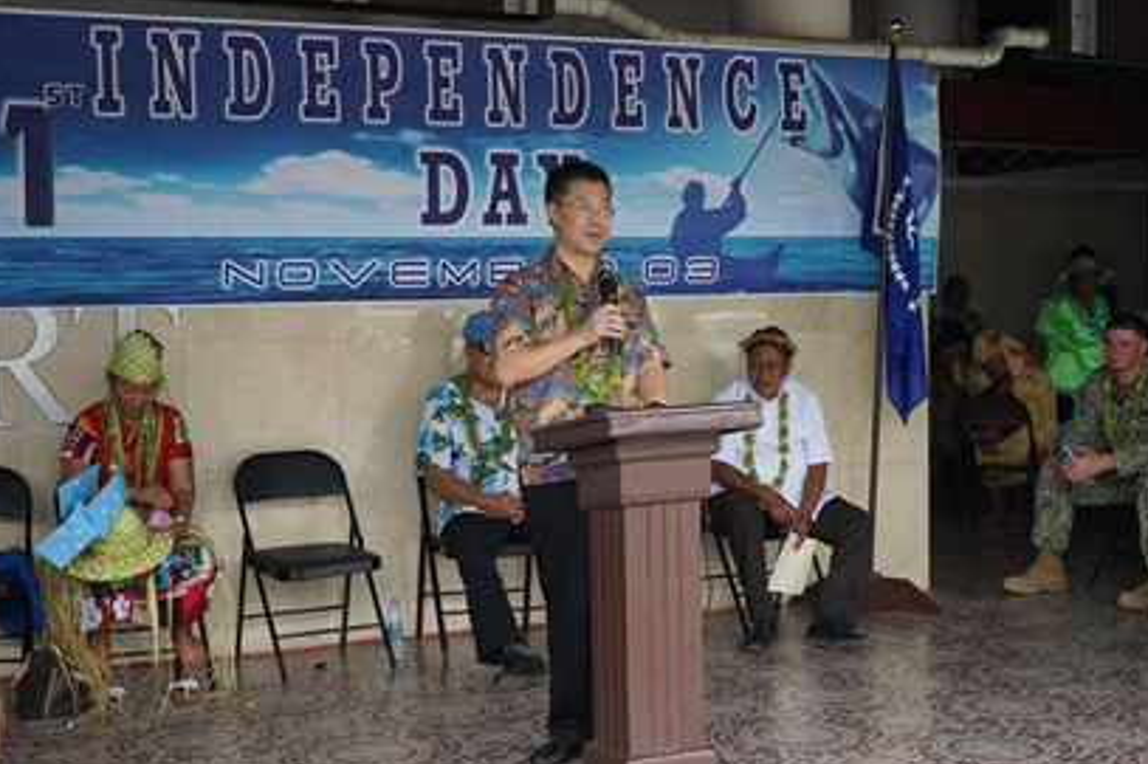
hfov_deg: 36.9
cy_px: 390
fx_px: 1721
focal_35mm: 54
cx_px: 530
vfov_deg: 25.0
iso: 200
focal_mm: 49
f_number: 5
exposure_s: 1/160
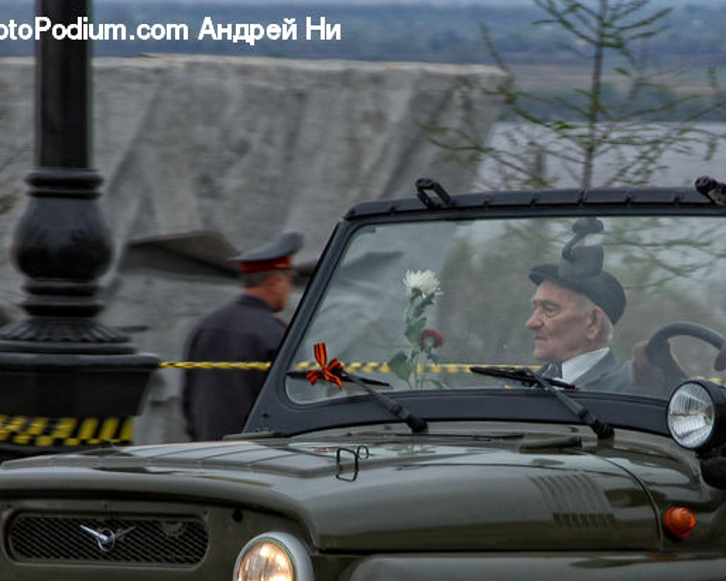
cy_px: 418
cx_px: 466
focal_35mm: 382
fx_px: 8203
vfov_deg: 4.1
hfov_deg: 5.1
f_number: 6.3
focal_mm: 155
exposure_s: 1/80
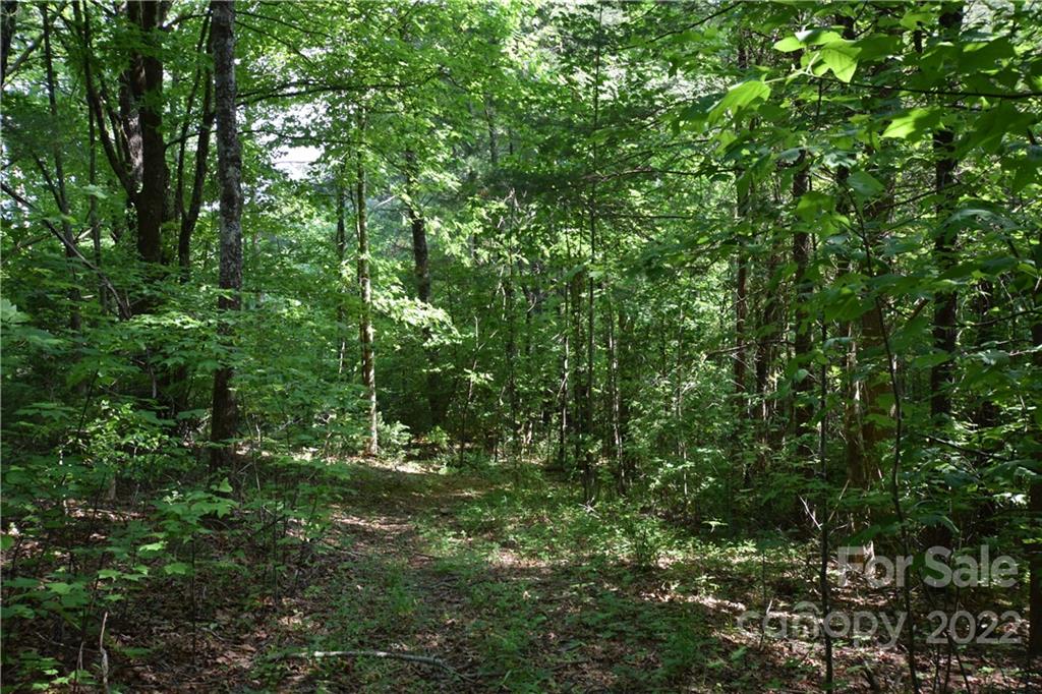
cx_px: 521
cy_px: 347
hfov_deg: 53.1
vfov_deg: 36.8
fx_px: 1042
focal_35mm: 36
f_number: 5
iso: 400
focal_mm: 24
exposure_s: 1/100
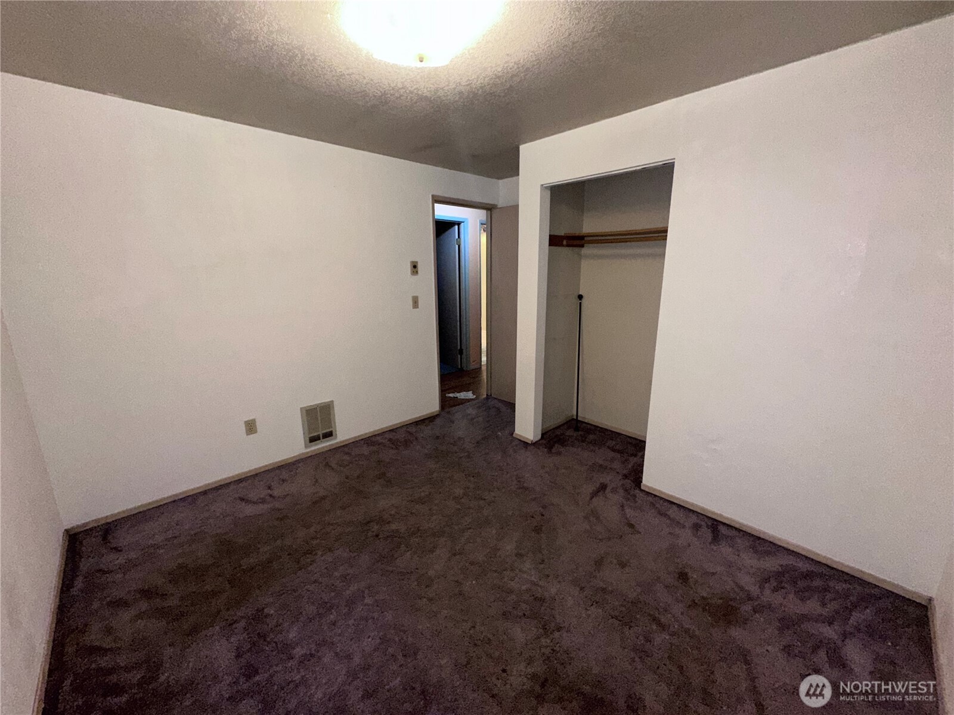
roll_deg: +0.1
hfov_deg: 102.1
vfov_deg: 85.7
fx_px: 386
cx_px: 477
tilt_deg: -12.9
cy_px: 358
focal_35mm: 14
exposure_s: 1/60
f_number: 2.2
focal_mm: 2.22
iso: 200
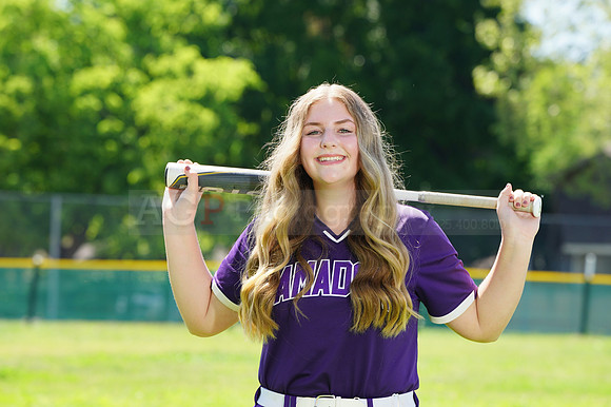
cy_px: 204
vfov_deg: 5.2
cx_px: 306
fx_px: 4495
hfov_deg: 7.8
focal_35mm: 265
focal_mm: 265
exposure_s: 1/125
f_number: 10
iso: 200
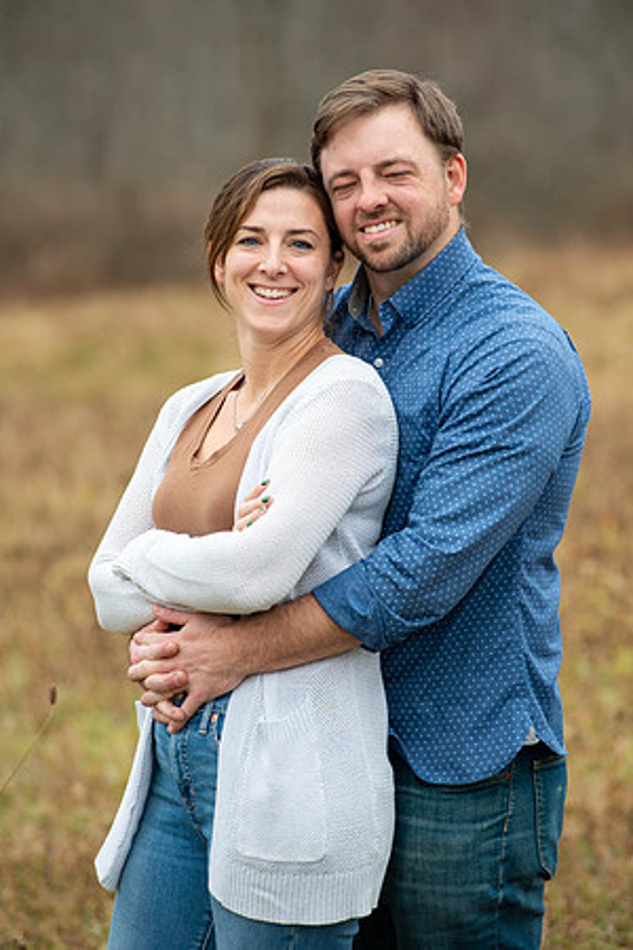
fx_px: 4483
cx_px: 316
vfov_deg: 12.1
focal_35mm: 170
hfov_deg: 8.1
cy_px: 475
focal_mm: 170
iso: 320
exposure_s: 1/320
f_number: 5
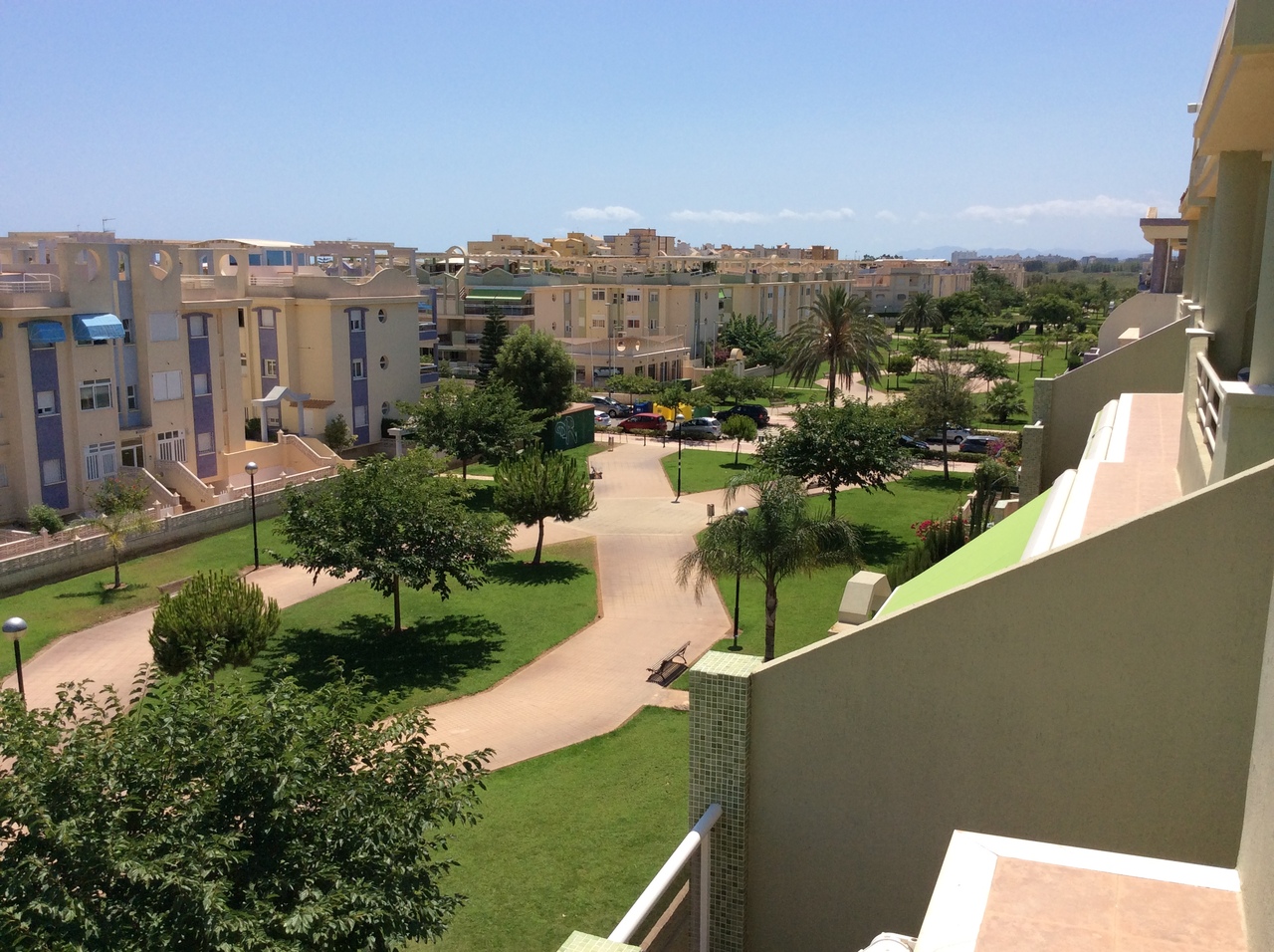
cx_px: 637
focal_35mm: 33
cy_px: 476
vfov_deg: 42.8
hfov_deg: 55.4
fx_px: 1213
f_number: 2.4
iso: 32
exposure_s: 1/2045
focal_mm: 3.3
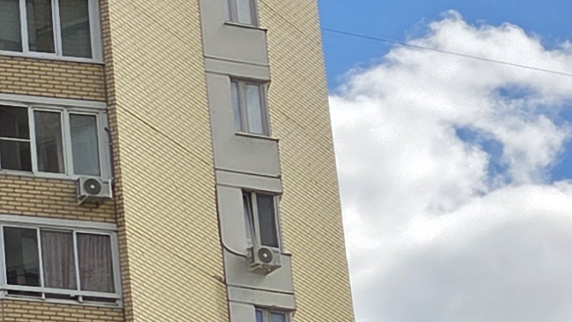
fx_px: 2275
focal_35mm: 150
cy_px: 275
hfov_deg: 11.9
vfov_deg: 8.1
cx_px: -763
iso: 80
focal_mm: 5.4
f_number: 1.8
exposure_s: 1/4771
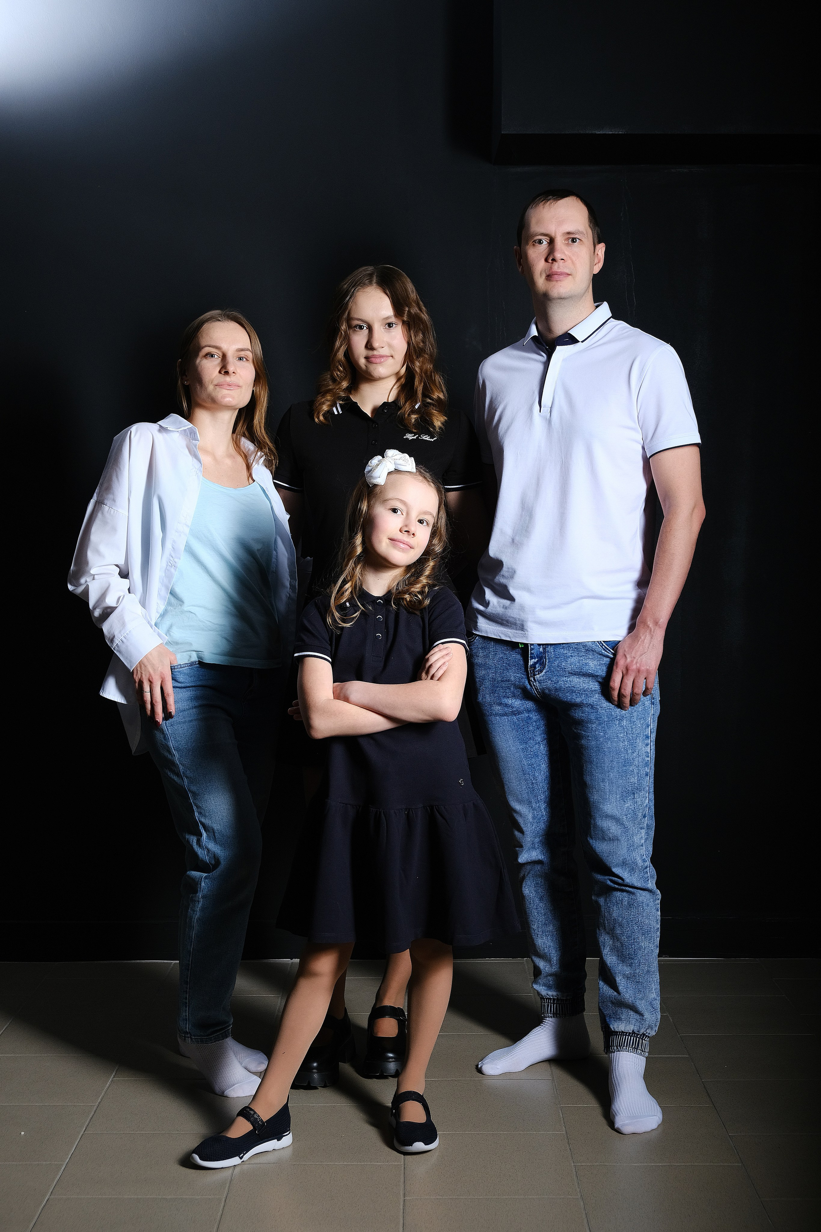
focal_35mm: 49
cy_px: 616
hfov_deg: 27.5
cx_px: 410
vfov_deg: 40.3
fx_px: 1676
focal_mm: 32.9
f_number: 5
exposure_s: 1/125
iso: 500
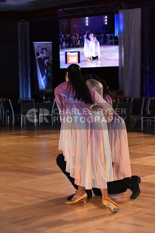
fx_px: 529
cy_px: 116
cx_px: 78
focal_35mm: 82
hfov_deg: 16.7
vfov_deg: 24.8
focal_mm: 82
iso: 2000
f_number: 5
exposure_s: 1/320
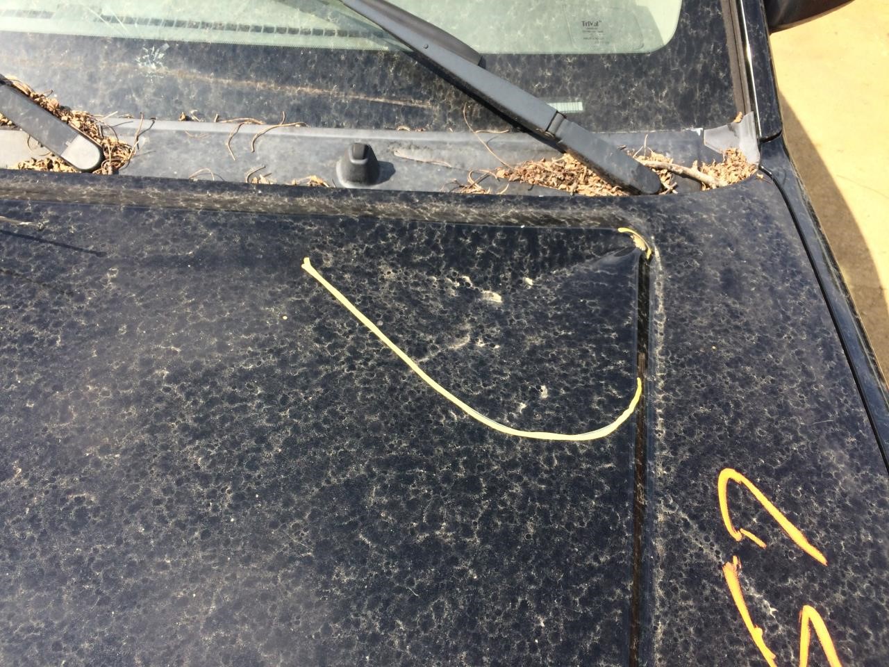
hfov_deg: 61.7
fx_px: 745
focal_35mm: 29
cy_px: 334
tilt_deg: -45.3
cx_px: 444
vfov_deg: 48.2
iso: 32
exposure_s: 1/789
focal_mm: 4.15
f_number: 2.2
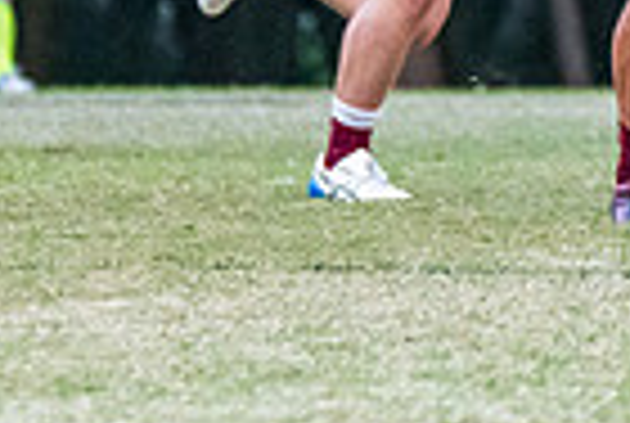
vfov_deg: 1.0
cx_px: 594
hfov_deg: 1.5
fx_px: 24482
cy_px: -540
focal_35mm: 1396
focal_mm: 260
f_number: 5.6
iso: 3200
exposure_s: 1/1000
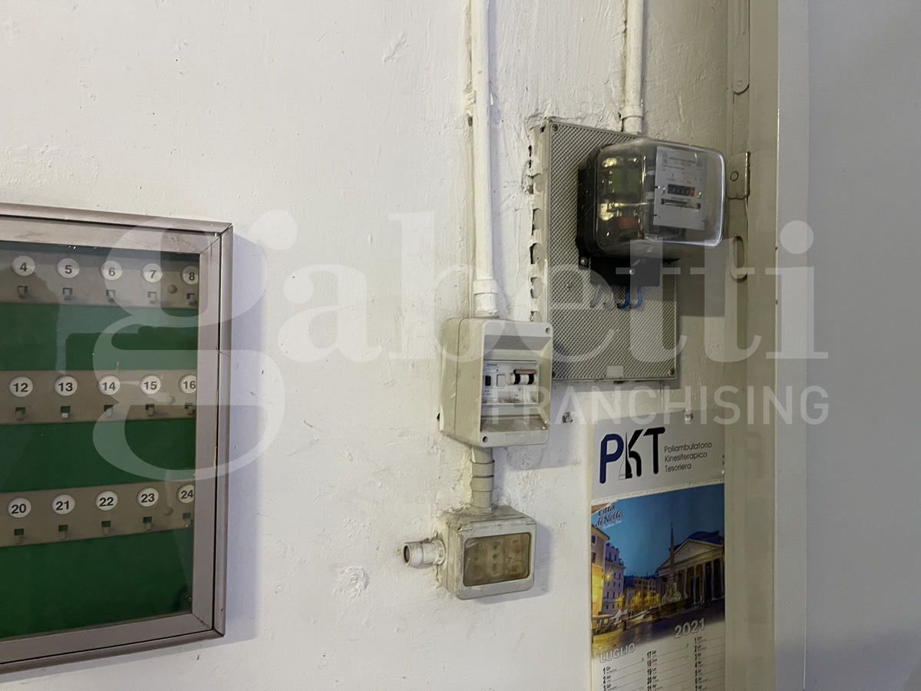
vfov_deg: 53.1
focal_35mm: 26
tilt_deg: -0.1
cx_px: 460
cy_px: 346
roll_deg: -0.9
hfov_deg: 67.3
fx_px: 692
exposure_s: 1/33
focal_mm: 5.1
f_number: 1.6
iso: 400
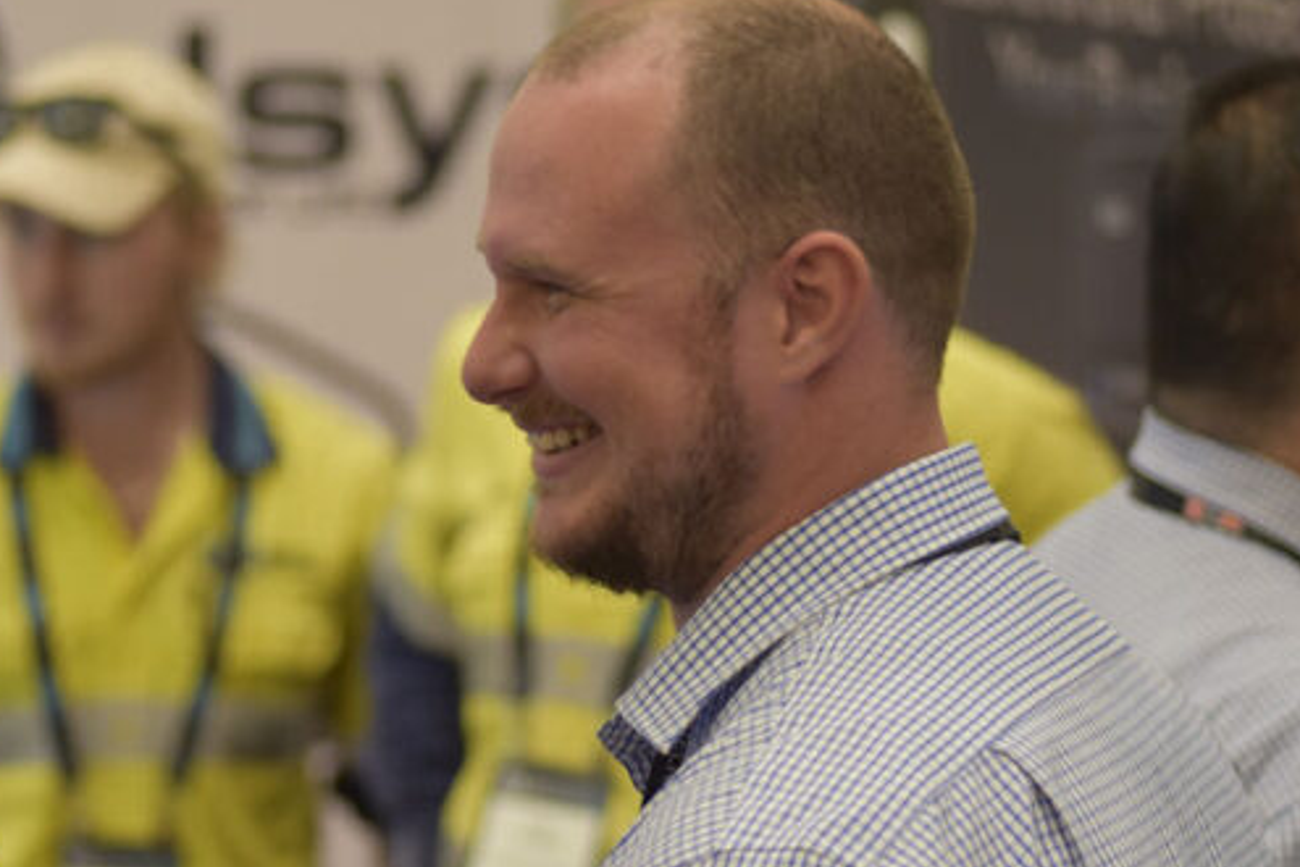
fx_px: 7474
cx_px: 528
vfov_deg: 6.6
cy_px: 504
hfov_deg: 9.9
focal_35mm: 207
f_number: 2.8
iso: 1100
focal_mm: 100
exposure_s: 1/125
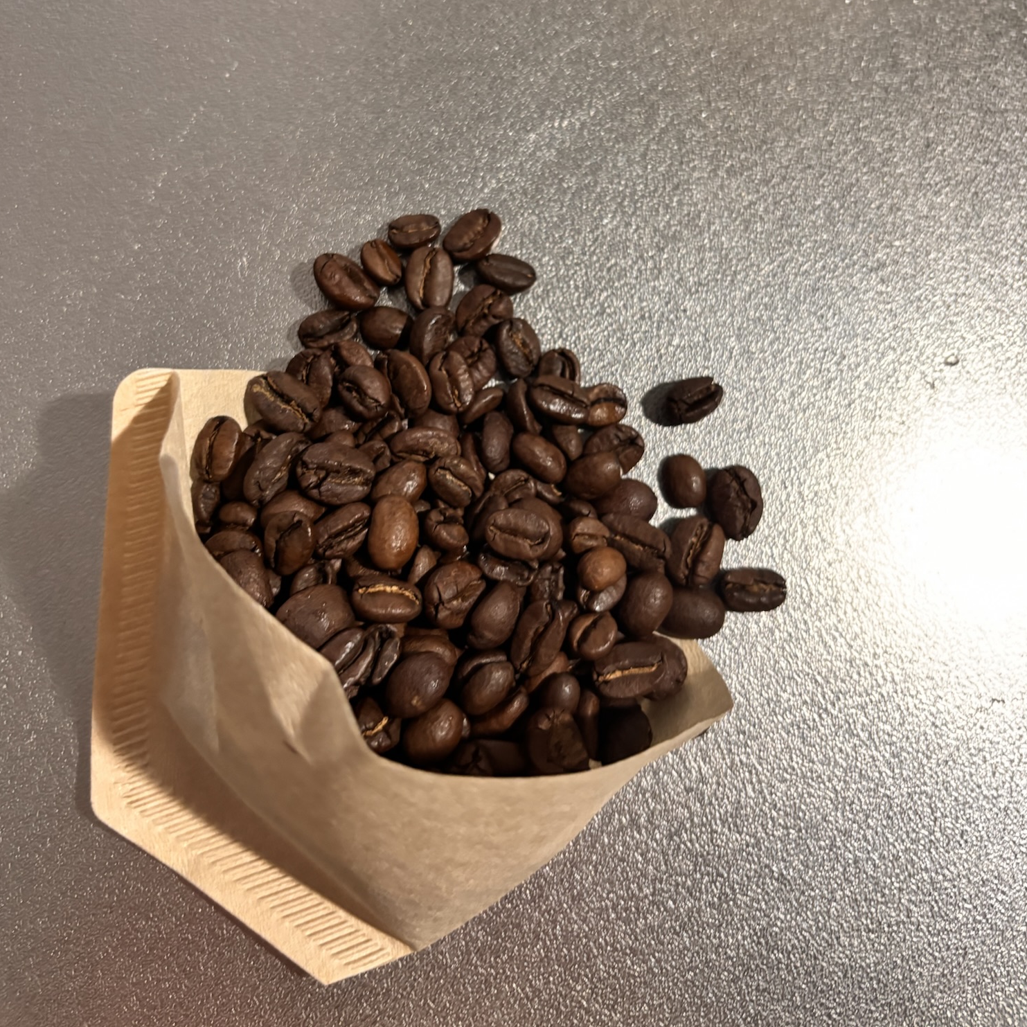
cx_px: 512
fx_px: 1041
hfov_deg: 52.5
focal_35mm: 31
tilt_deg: -77.0
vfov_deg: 51.5
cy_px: 336
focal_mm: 5.96
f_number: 1.6
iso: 640
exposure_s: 1/35
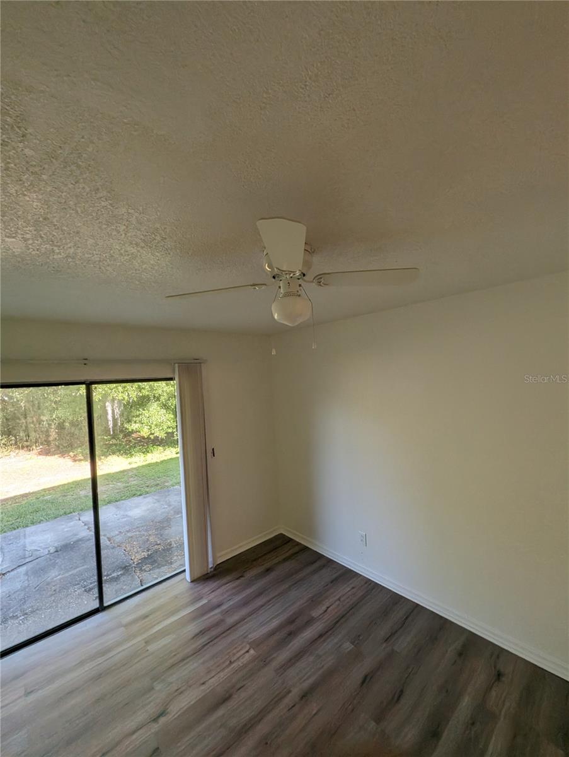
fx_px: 284
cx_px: 284
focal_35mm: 13
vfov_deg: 106.1
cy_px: 378
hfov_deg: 90.0
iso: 142
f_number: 2.2
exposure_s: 1/260
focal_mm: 1.95
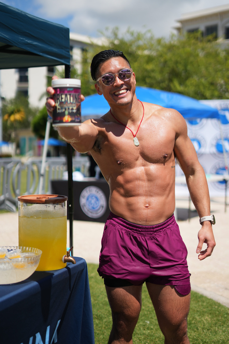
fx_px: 477
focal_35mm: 50
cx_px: 114
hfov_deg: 27.0
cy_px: 172
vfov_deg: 39.6
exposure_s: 1/4000
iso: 100
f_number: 2
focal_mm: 50
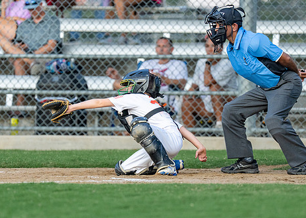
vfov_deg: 3.4
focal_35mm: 420
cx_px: 155
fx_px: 3646
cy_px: 120
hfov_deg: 4.8
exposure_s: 1/2000
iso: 800
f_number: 2.8
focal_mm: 200
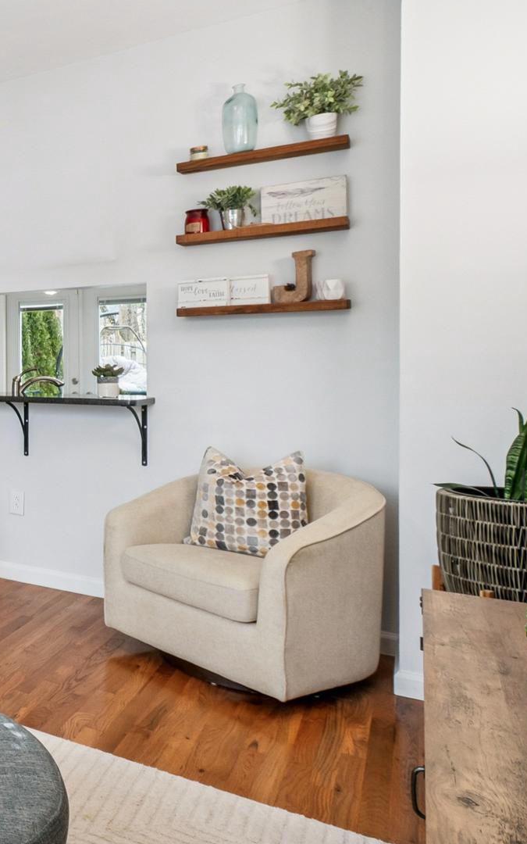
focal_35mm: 29
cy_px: 402
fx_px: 666
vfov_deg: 64.6
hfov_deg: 29.8
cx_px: -225
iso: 400
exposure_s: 1/13
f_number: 8
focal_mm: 10
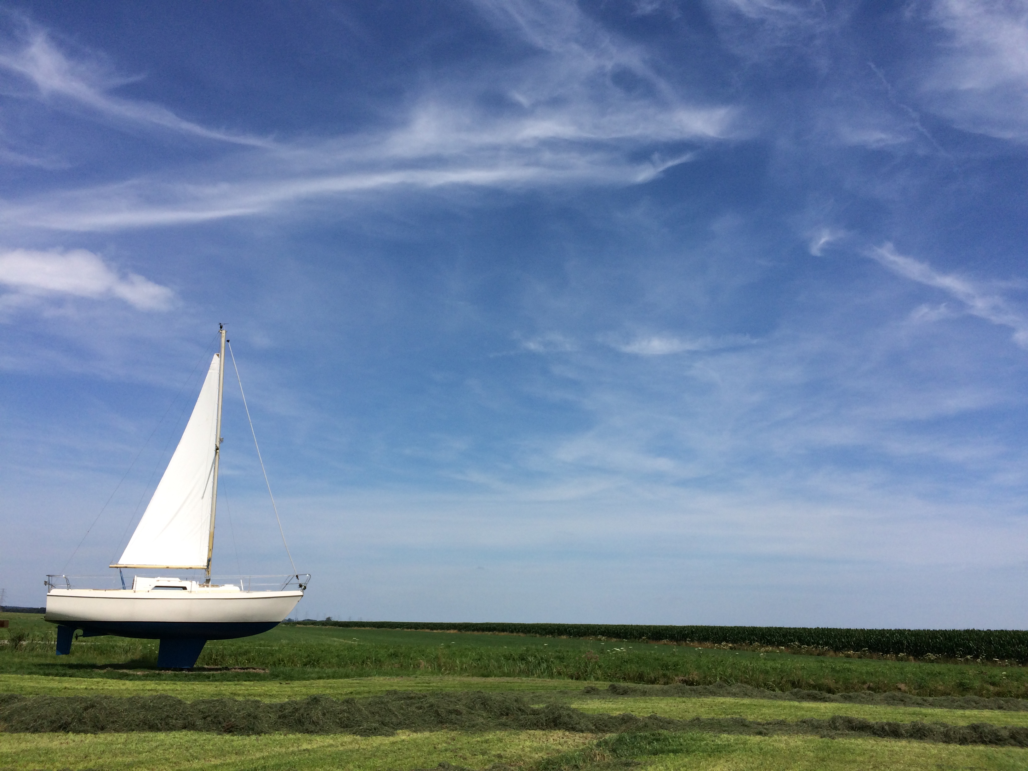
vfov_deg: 48.2
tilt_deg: +15.0
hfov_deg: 61.7
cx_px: 514
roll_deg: -2.0
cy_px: 386
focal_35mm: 29
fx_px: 861
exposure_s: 1/3731
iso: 32
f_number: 2.2
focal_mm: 4.15
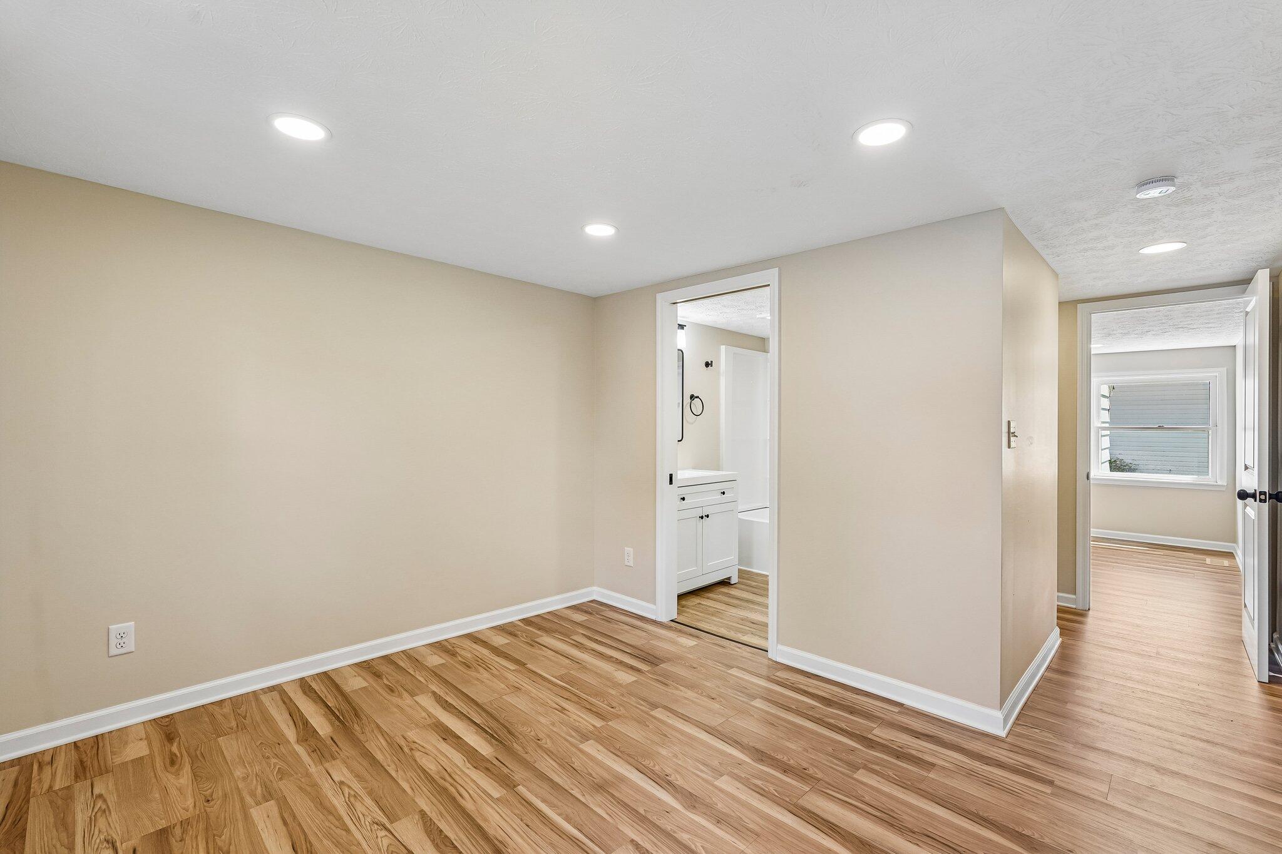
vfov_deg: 72.0
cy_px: 427
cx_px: 641
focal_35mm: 16
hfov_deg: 95.0
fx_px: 587
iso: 250
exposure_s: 1/30
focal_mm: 16.5
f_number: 8
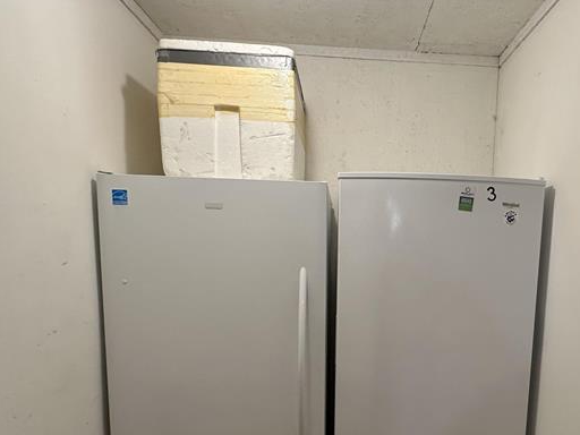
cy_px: 317
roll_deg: -1.4
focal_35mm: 28
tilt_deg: -8.4
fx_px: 469
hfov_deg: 62.1
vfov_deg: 48.2
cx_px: 378
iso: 160
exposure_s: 1/60
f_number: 2.2
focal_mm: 2.22
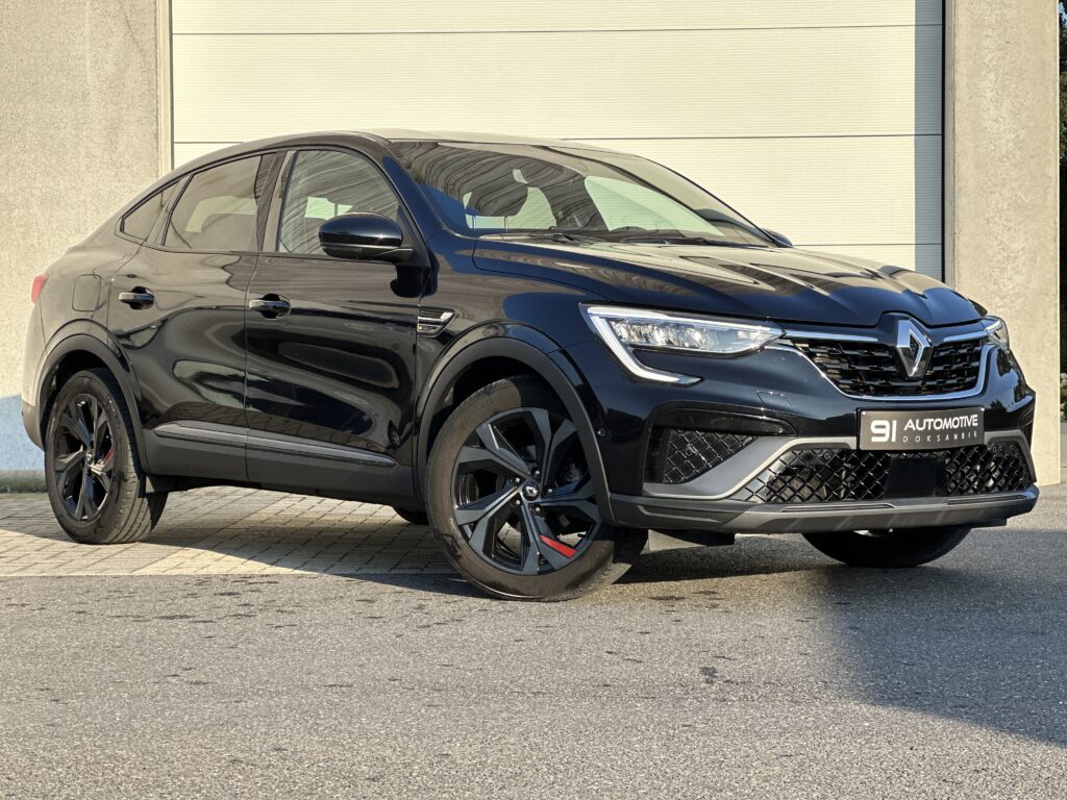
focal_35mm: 77
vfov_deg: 19.1
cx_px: 534
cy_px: 400
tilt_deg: -0.8
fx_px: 2373
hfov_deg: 25.3
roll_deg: +0.3
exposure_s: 1/295
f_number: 2.8
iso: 25
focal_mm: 9
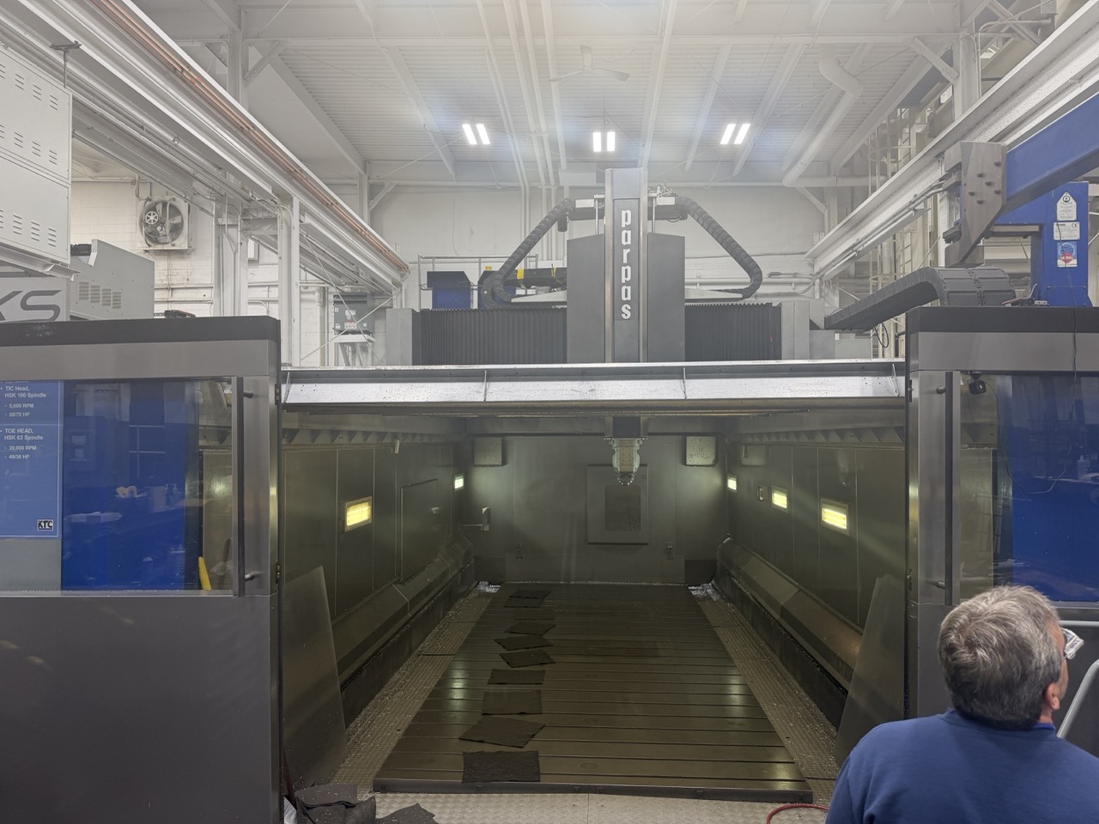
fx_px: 762
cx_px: 550
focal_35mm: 24
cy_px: 412
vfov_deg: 56.8
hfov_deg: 71.6
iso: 100
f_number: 1.78
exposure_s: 1/126
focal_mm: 6.76
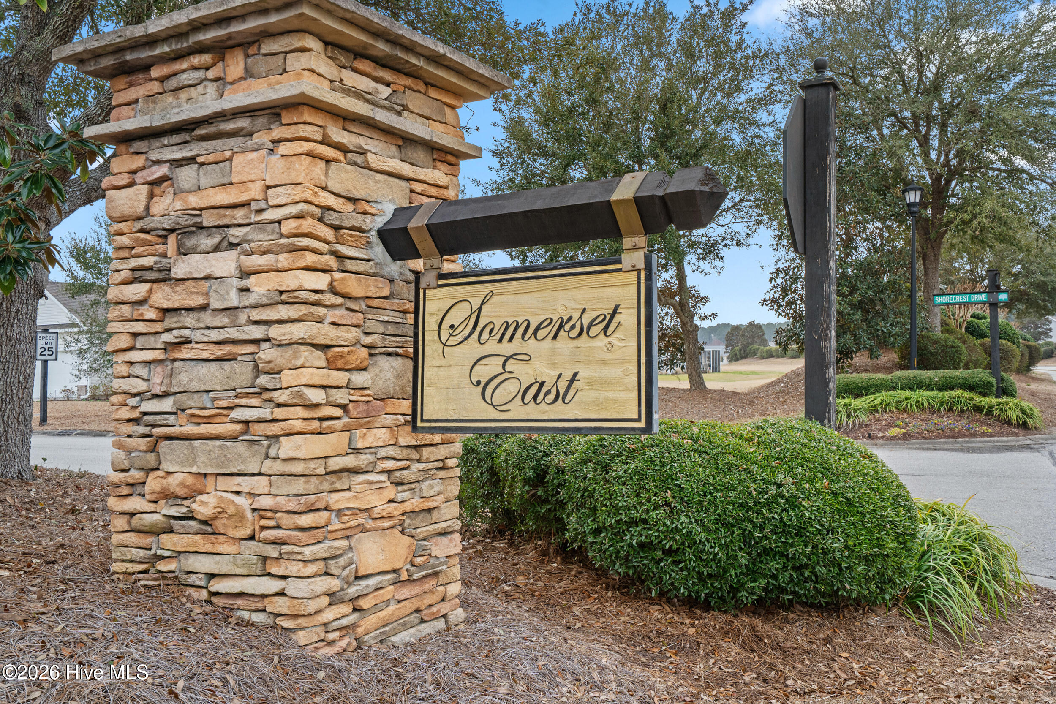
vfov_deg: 41.1
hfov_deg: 58.7
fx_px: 939
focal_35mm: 32
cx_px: 528
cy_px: 352
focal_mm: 32
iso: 320
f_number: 8
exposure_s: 1/250
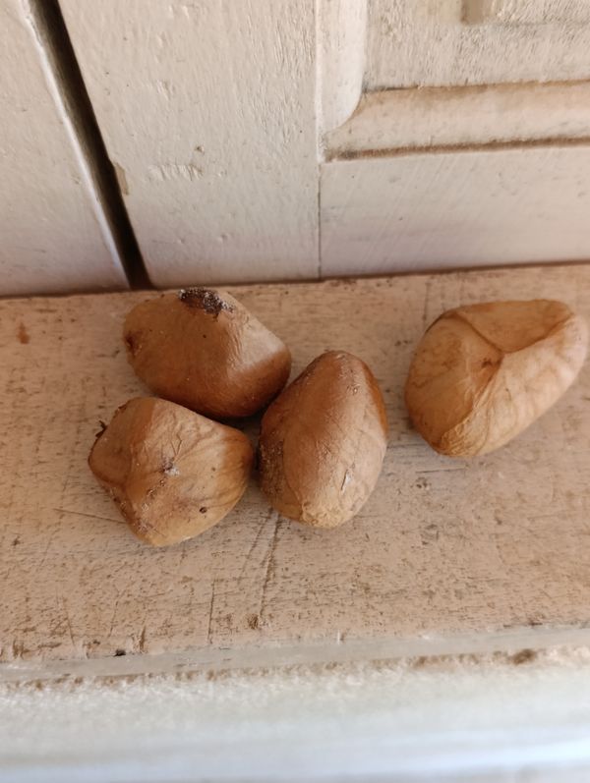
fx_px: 793
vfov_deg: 52.6
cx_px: 295
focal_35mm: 35
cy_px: 392
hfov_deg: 40.8
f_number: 1.6
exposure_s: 1/120
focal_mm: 6.14
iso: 800
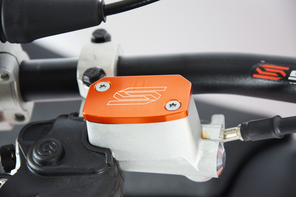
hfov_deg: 13.0
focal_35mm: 158
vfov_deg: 8.7
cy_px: 98
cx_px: 148
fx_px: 1295
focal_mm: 105
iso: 1600
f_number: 5.6
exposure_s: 1/125
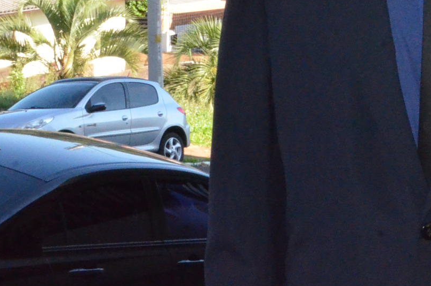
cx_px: 535
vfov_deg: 11.1
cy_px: -101
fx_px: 1422
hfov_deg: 16.4
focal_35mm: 119
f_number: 25
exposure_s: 1/250
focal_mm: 26
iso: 5000
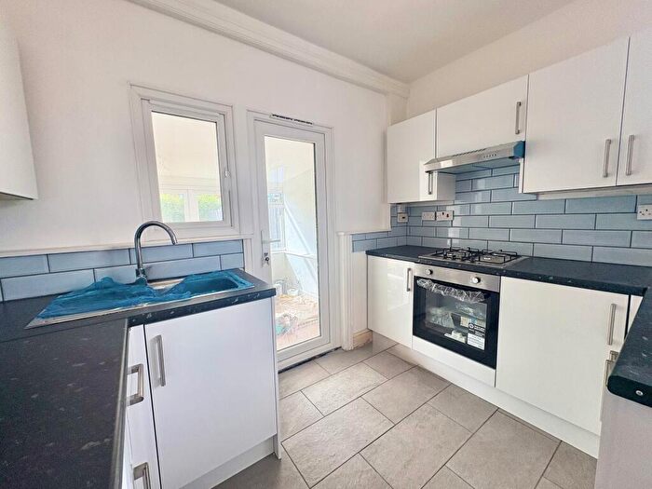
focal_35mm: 14
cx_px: 326
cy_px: 244
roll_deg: +2.1
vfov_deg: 85.7
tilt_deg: -6.4
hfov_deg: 102.1
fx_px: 264
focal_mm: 2.22
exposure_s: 1/201
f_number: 2.2
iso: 50
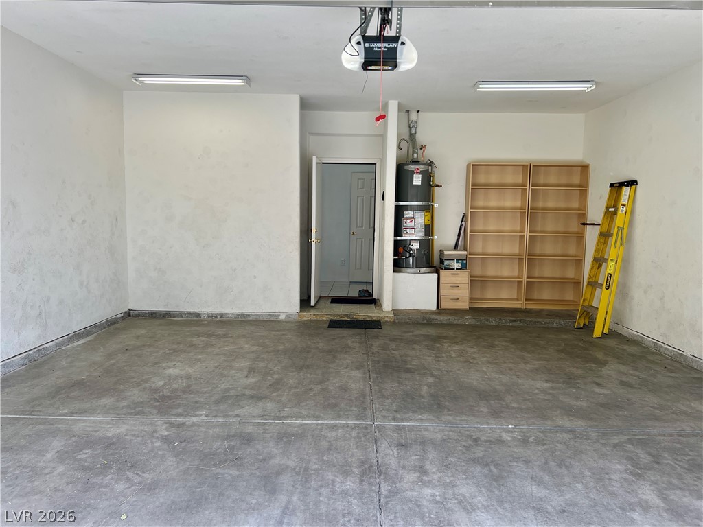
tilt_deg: -4.2
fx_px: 528
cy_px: 264
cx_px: 352
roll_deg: -0.8
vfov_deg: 53.1
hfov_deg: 67.3
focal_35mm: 26
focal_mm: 5.7
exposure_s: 1/404
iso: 50
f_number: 1.5
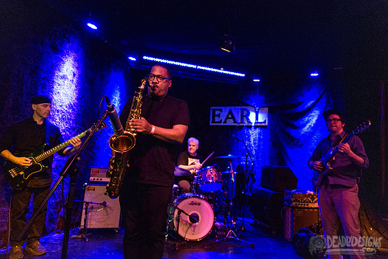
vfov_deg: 53.2
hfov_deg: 73.7
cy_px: 130
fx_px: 259
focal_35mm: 24
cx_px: 194
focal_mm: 24
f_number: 3.2
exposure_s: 1/80
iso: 6400
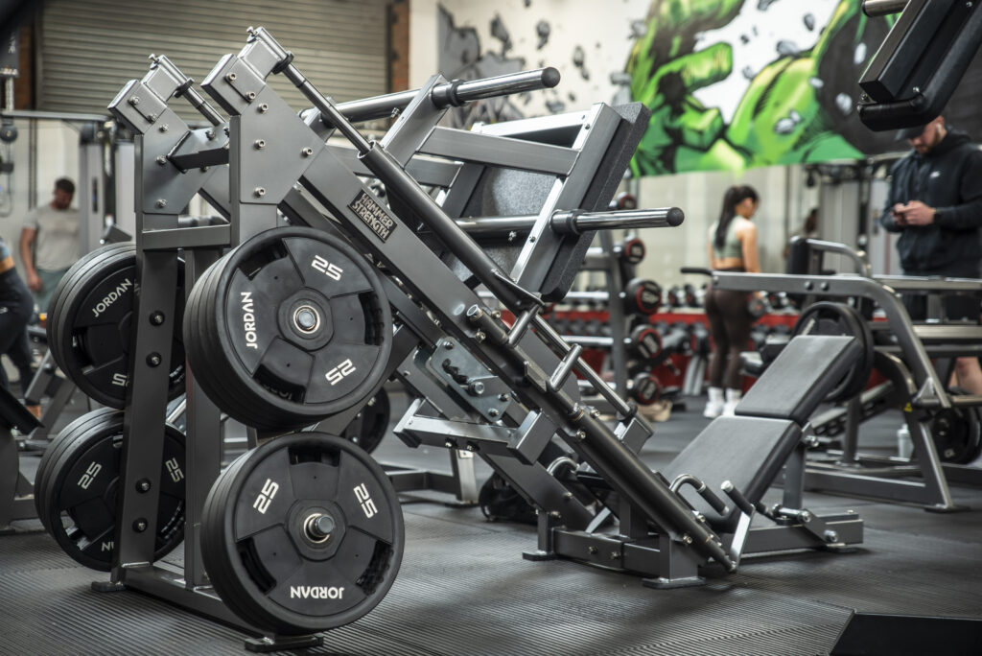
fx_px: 1774
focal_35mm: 65
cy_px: 328
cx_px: 491
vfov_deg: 20.9
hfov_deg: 30.9
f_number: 2.8
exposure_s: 1/30
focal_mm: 65
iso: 100
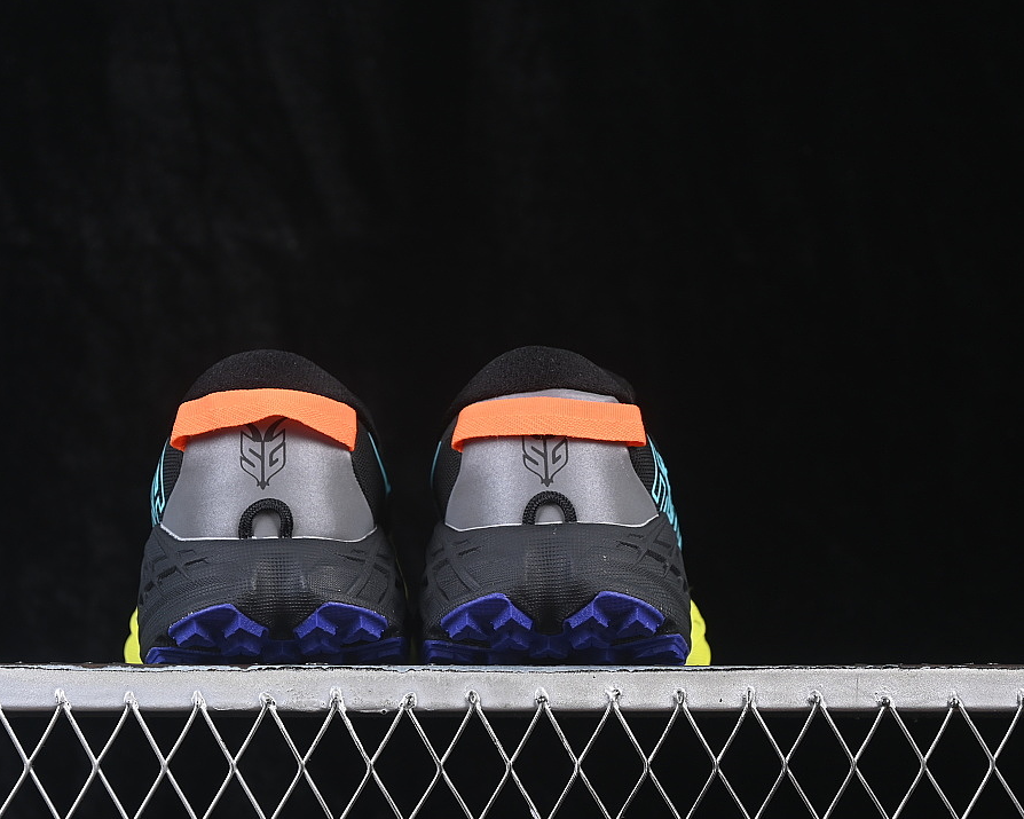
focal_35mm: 85
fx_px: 2576
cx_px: 409
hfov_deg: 22.5
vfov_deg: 18.1
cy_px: 408
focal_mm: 50
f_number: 6.3
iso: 160
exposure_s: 1/60
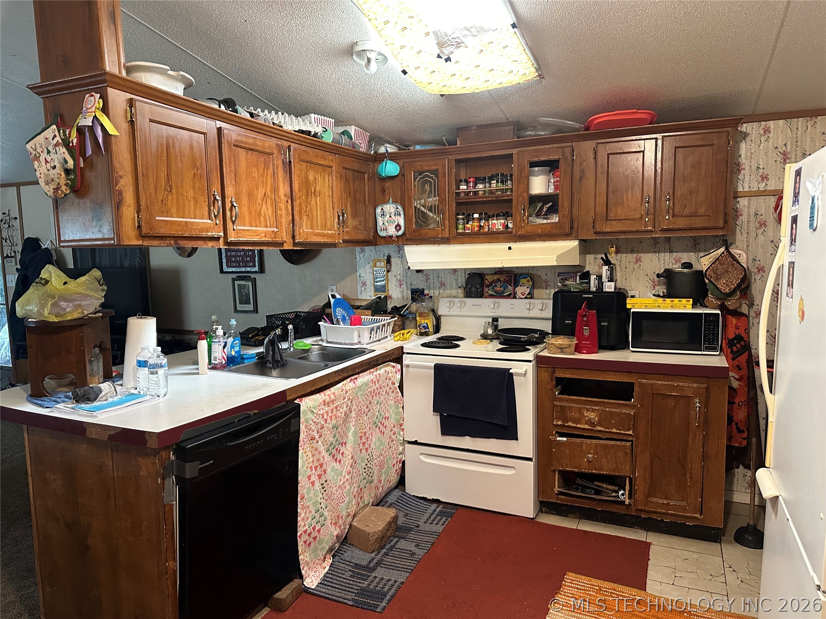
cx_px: 413
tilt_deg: -7.2
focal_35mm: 24
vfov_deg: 56.8
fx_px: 573
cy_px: 310
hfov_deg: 71.6
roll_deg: +1.0
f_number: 1.78
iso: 500
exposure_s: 1/60
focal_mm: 6.86
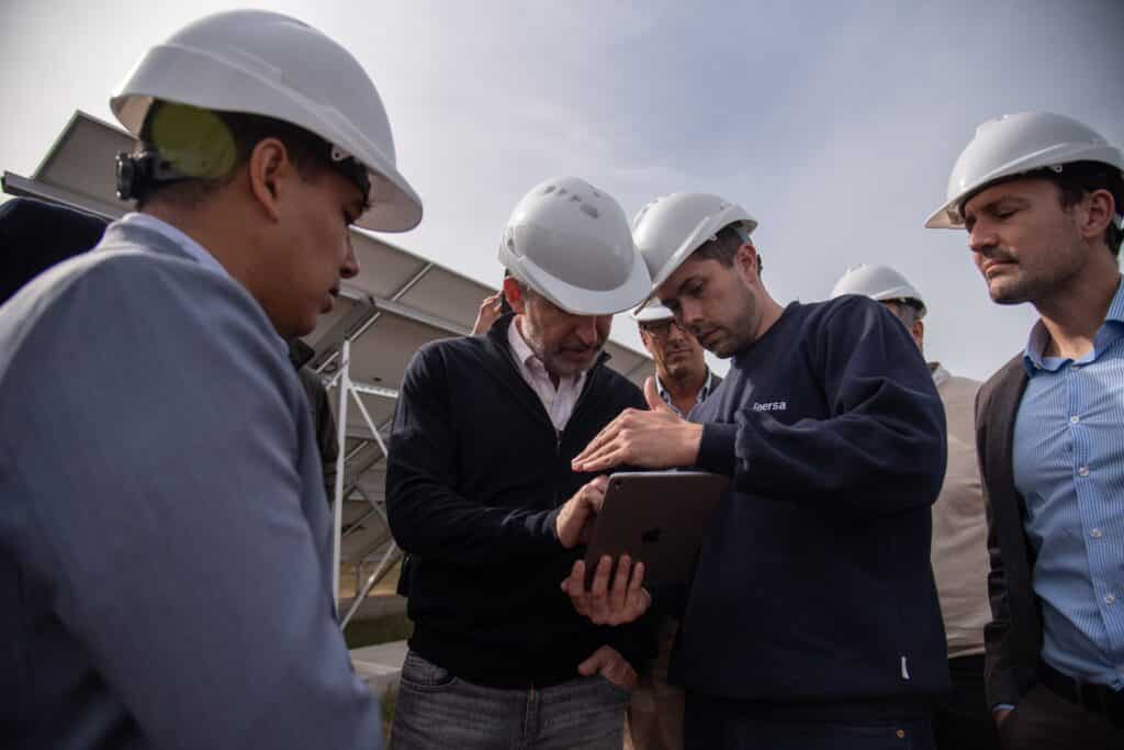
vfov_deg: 53.1
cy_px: 375
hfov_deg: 73.7
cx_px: 562
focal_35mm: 24
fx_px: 749
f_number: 4
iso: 320
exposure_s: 1/4000
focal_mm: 24
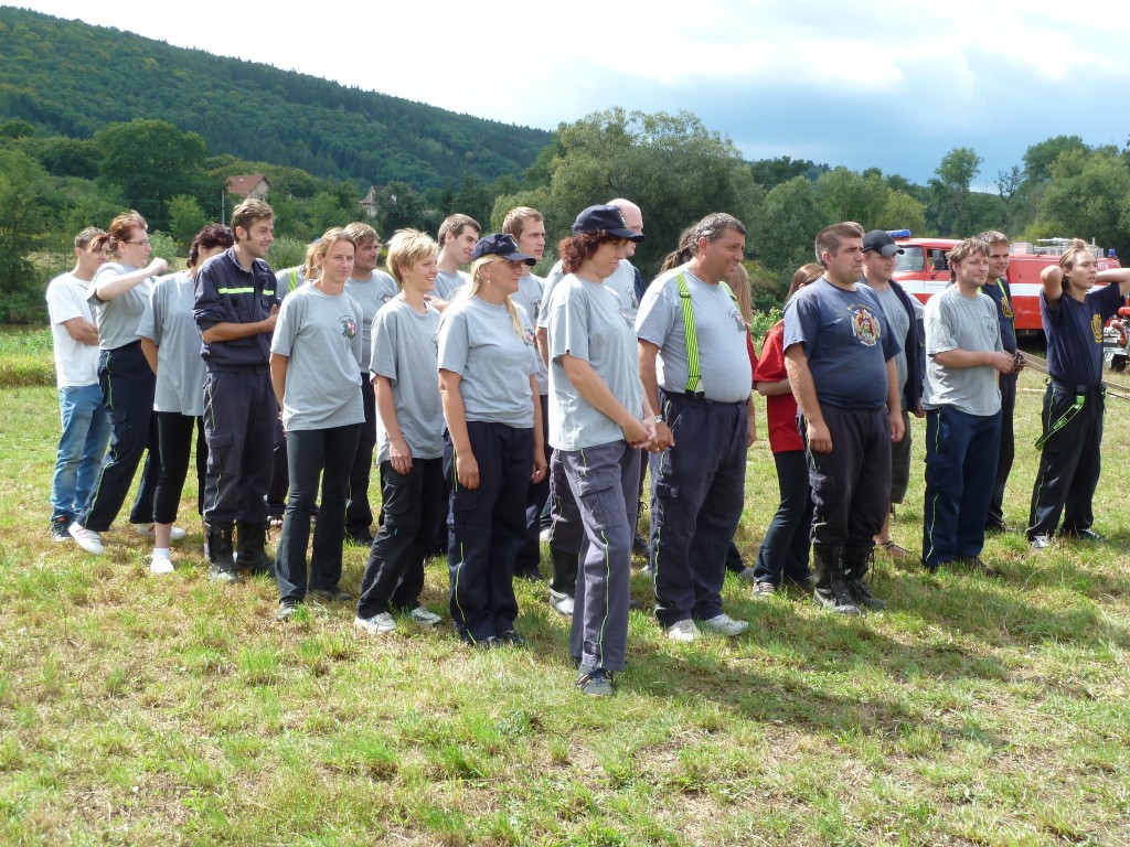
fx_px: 1567
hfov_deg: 39.7
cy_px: 424
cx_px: 565
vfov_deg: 30.3
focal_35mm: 48
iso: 80
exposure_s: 1/200
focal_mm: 7.9
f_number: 4
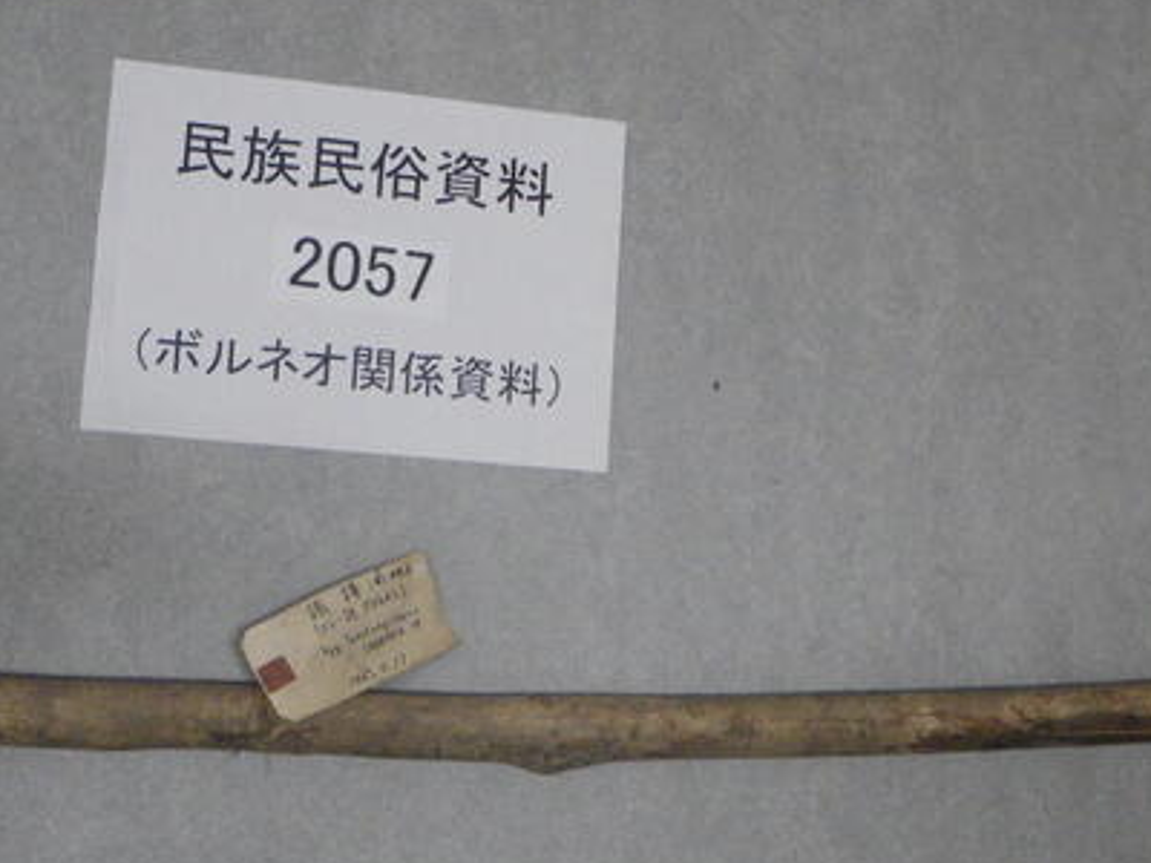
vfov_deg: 26.1
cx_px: 728
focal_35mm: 56
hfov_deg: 34.2
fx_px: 1862
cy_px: 501
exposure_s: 1/50
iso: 400
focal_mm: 5
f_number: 3.5
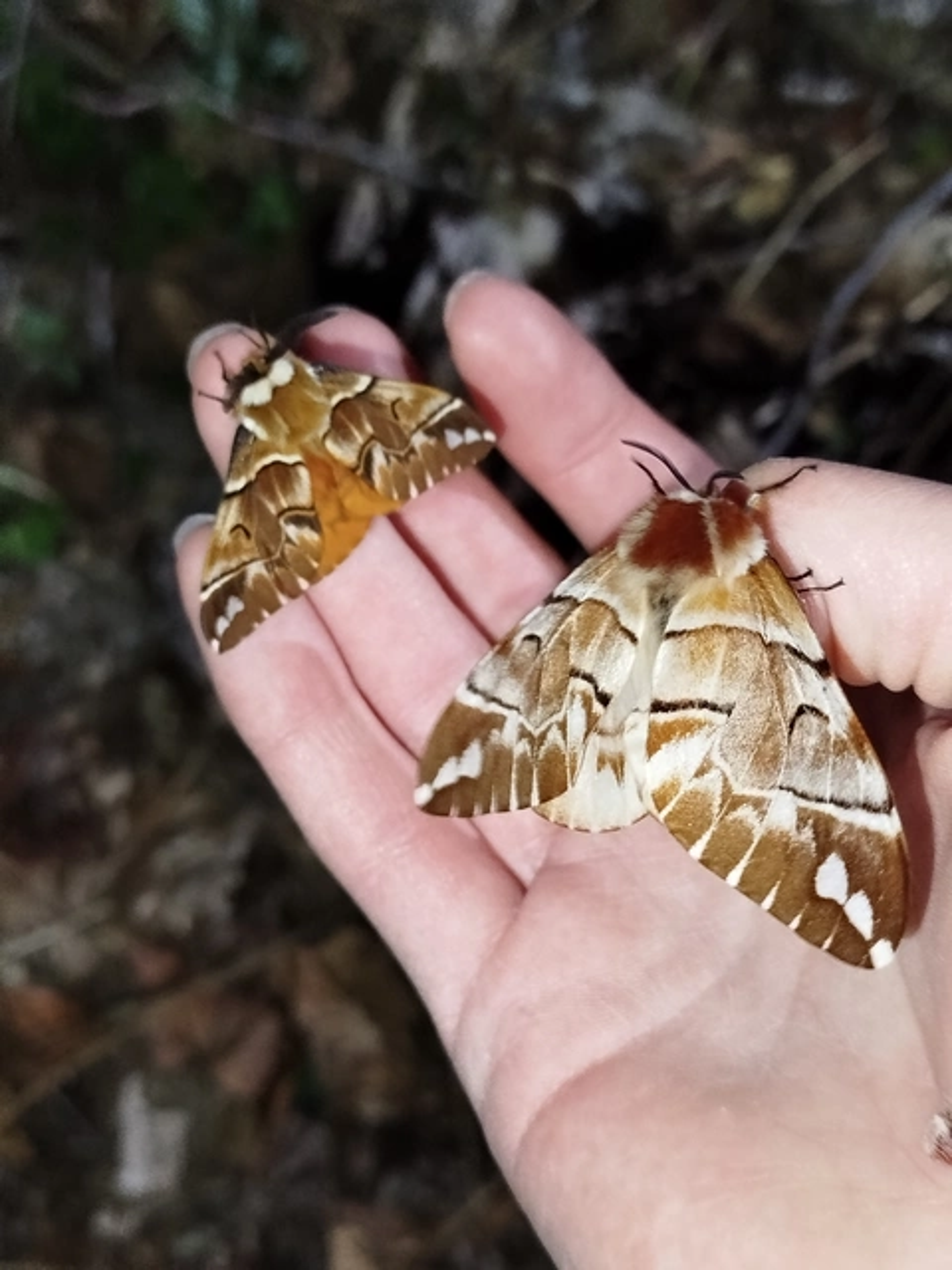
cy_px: 635
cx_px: 476
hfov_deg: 32.2
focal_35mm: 45
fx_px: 1650
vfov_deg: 42.1
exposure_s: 1/33
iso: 320
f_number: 1.7
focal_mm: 5.31
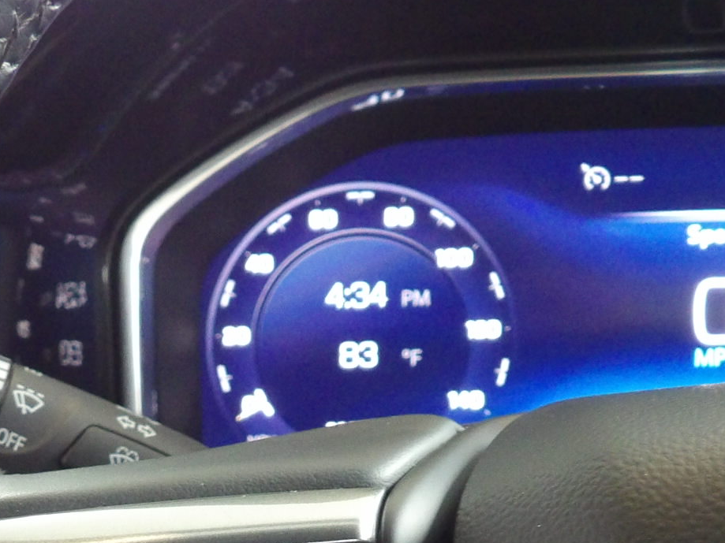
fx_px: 1654
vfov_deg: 17.6
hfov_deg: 24.5
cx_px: 215
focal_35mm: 79
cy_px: 676
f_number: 3.4
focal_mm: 5
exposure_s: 1/17
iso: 504
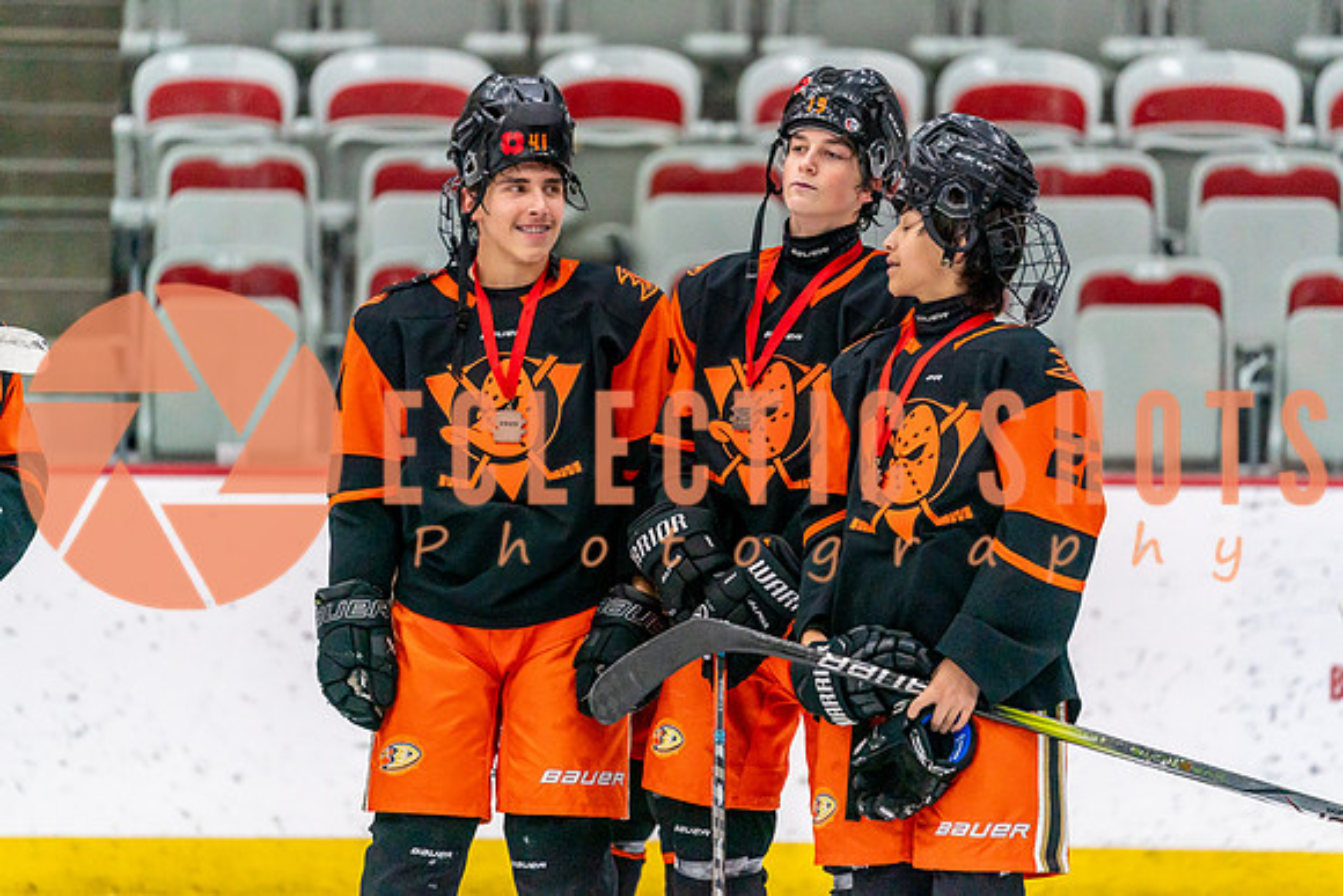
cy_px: 401
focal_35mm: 221
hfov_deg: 9.3
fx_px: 8253
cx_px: 672
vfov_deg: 6.2
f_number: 2.8
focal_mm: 200
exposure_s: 1/1250
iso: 3200
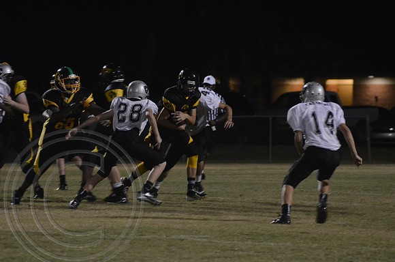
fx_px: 3284
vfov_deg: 4.6
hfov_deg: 6.9
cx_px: 198
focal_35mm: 300
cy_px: 131
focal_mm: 200
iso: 3200
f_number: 5.6
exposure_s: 1/160
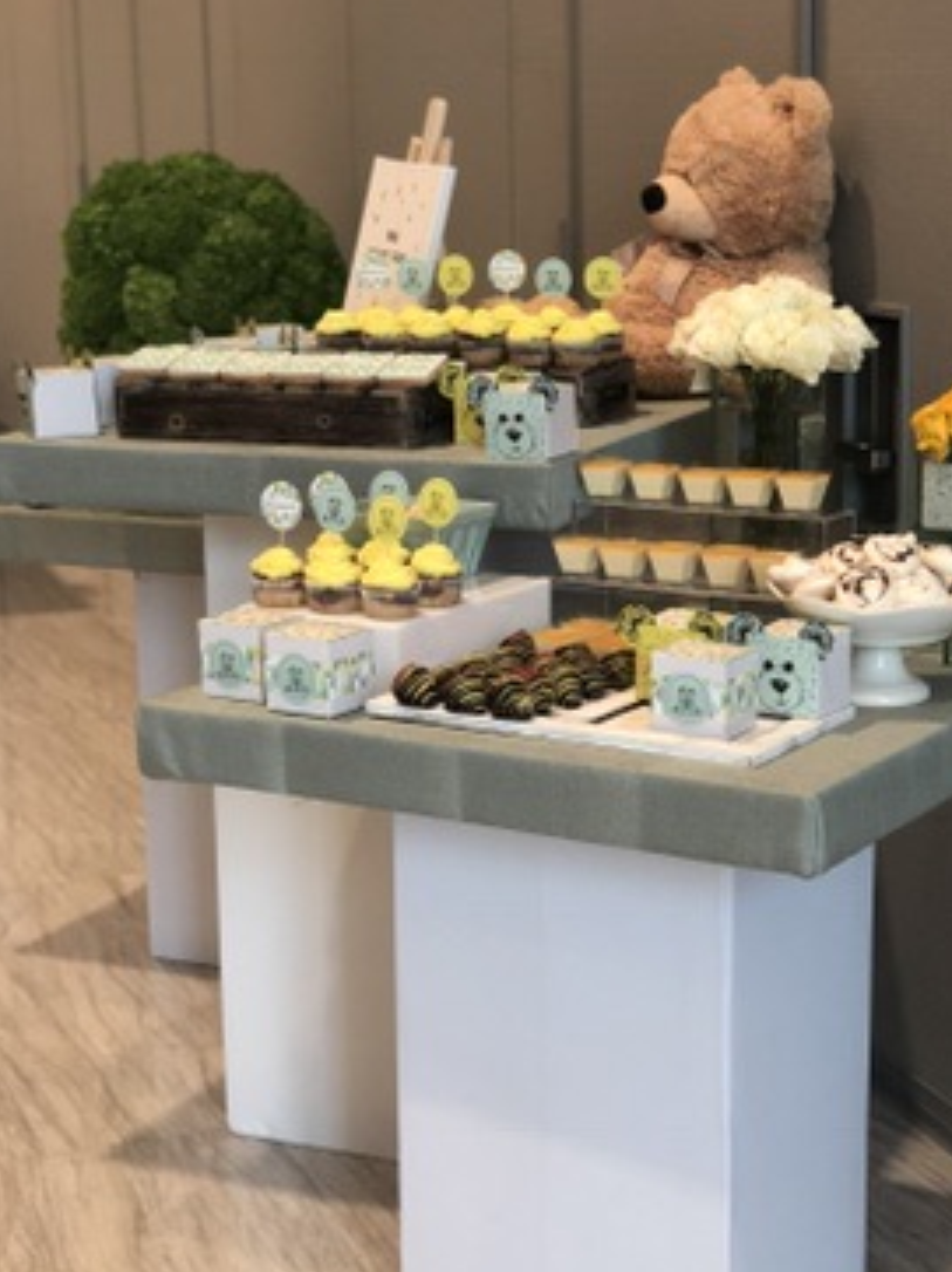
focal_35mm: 69
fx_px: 2533
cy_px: 696
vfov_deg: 28.2
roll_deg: -0.6
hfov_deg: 21.2
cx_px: 622
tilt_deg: -11.9
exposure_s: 1/40
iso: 100
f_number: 2.4
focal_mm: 6
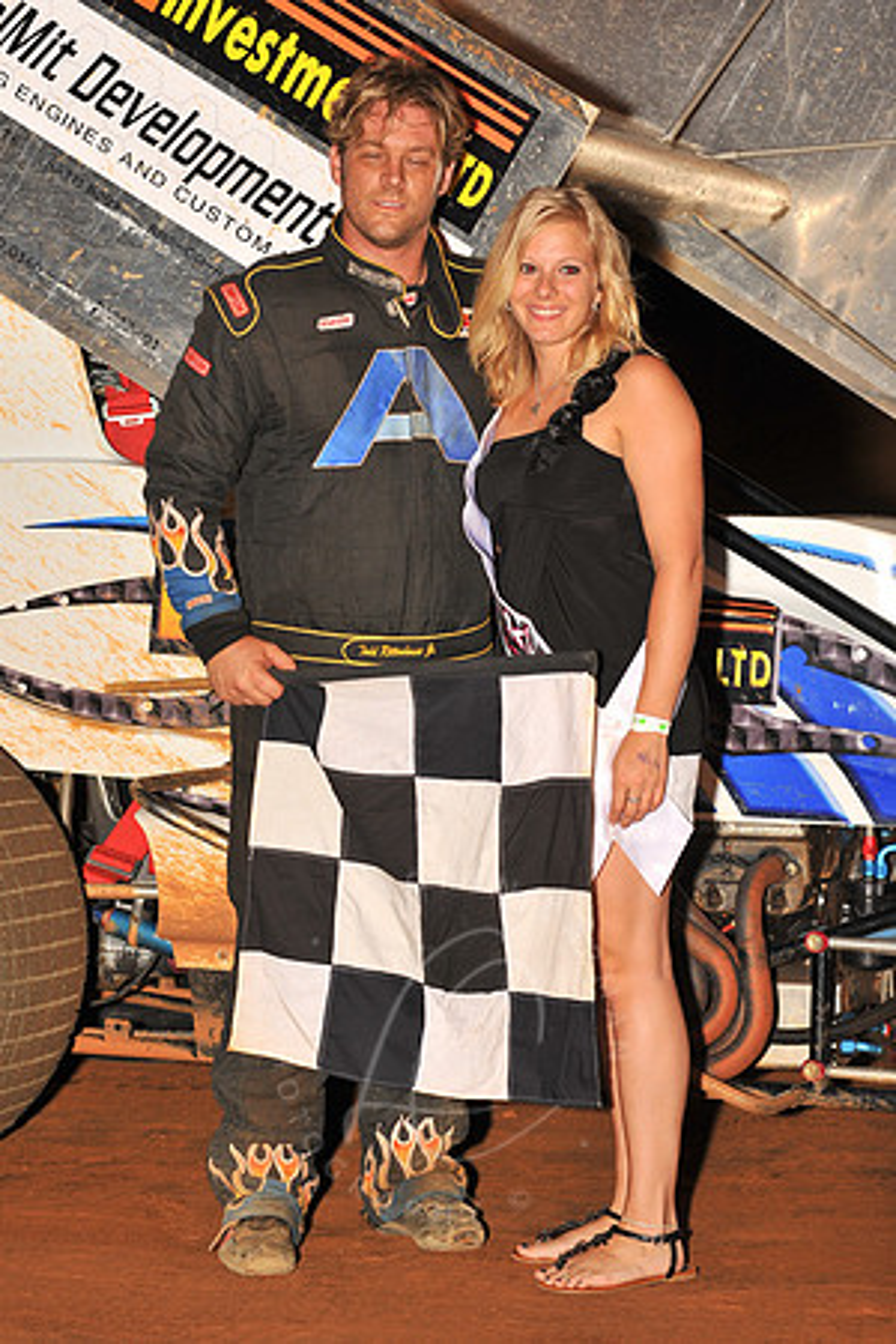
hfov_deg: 13.7
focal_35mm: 100
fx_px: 3733
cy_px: 672
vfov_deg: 20.4
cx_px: 448
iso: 500
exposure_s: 1/320
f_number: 6.3
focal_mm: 100
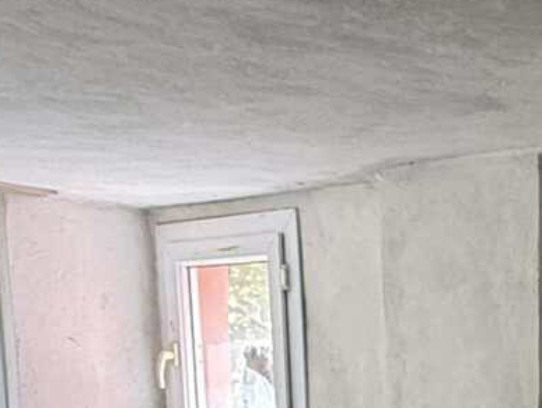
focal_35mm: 74
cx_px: 744
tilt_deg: -9.0
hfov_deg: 22.8
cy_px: 585
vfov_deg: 18.1
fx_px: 1160
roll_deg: -0.9
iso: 320
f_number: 2.2
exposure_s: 1/99
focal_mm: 2.22
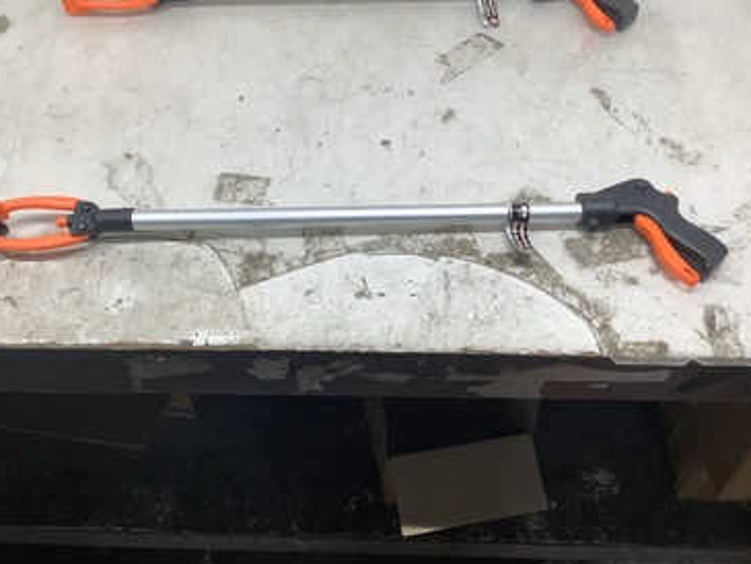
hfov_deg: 53.9
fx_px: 738
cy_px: 276
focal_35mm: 34
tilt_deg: -53.9
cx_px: 352
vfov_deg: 41.8
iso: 80
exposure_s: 1/120
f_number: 2.4
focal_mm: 3.3
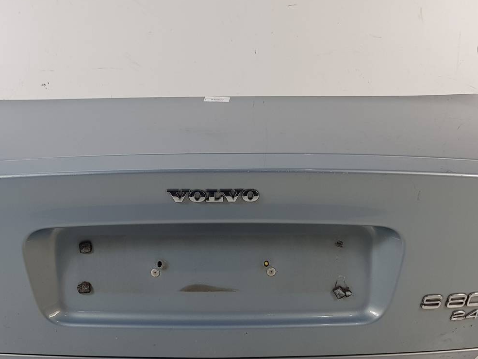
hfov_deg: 48.9
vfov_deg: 37.7
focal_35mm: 38
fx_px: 525
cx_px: 216
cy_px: 202
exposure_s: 1/100
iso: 40
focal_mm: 4.2
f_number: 1.7
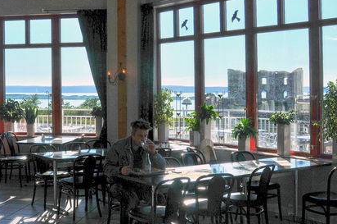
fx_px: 551
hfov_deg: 33.7
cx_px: 116
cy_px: 62
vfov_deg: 22.7
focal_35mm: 59
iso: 200
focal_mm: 18
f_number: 10
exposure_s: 1/400
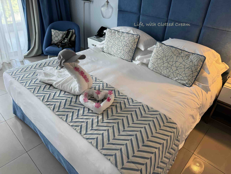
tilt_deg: -32.0
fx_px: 160
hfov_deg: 71.6
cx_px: 116
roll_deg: -2.8
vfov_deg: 56.8
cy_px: 87
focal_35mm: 24
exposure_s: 1/100
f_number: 1.78
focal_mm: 6.76
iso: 125
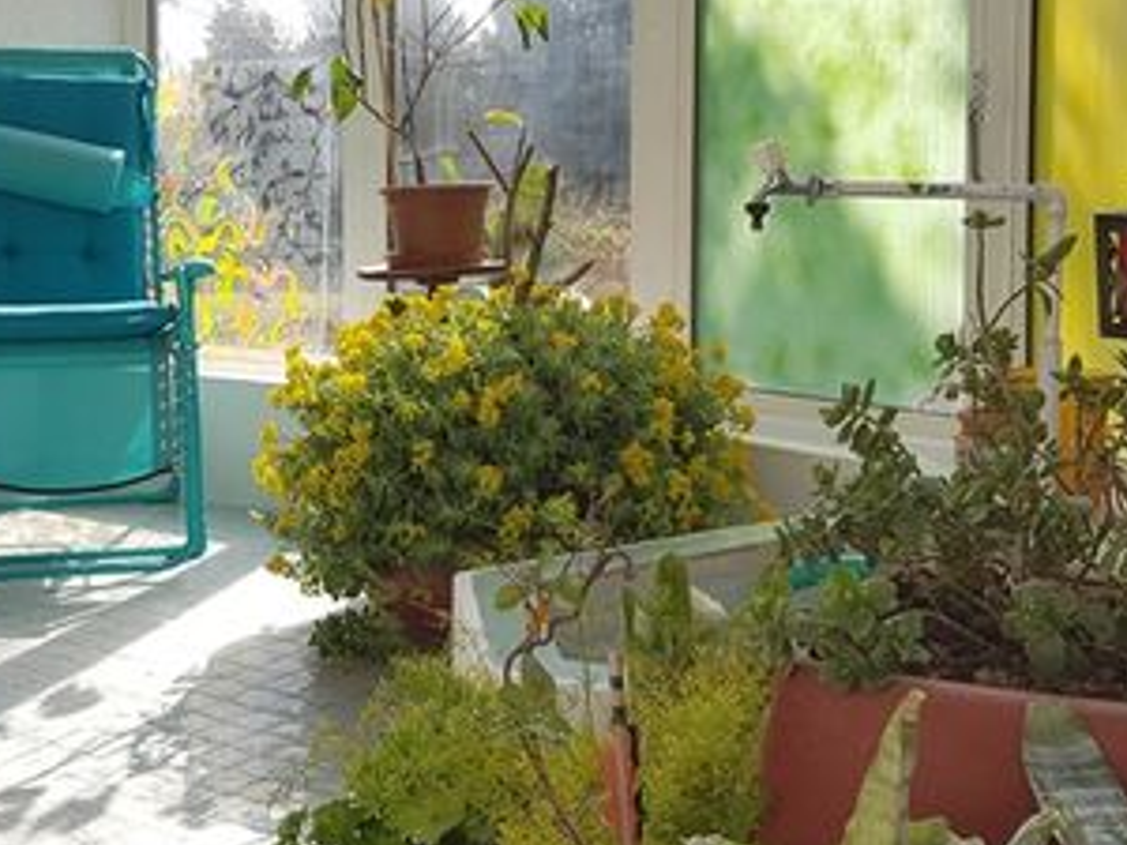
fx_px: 1693
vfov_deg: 27.9
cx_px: 473
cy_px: 289
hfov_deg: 36.7
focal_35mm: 52
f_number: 1.7
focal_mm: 4.2
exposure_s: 1/910
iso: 40
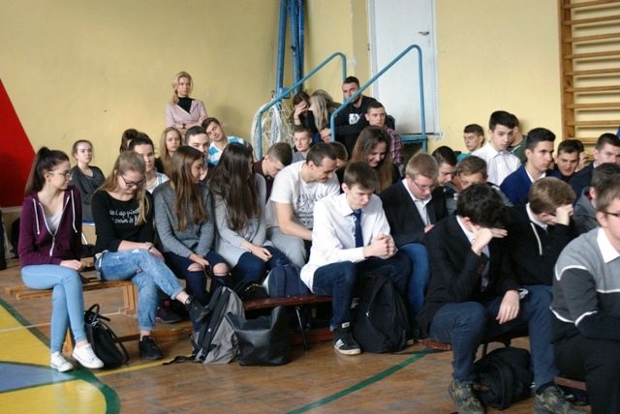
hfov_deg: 27.0
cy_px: 207
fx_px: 1293
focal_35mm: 75
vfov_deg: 18.2
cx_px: 310
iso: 400
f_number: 5.6
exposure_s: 1/80
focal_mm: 50
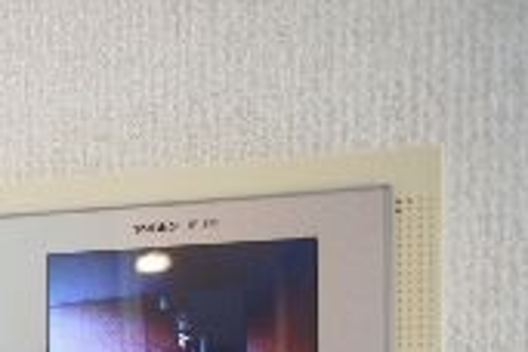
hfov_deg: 24.0
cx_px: -216
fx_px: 1027
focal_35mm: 70
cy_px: 506
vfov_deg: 17.7
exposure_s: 1/30
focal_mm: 16
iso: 320
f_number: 2.8
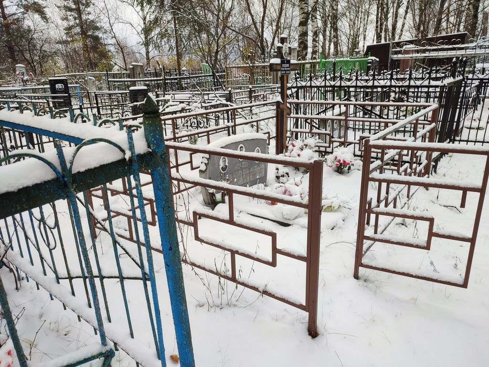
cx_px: 244
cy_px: 184
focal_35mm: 25
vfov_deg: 54.9
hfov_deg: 69.4
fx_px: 353
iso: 50
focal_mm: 6.04
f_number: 1.9
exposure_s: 1/100
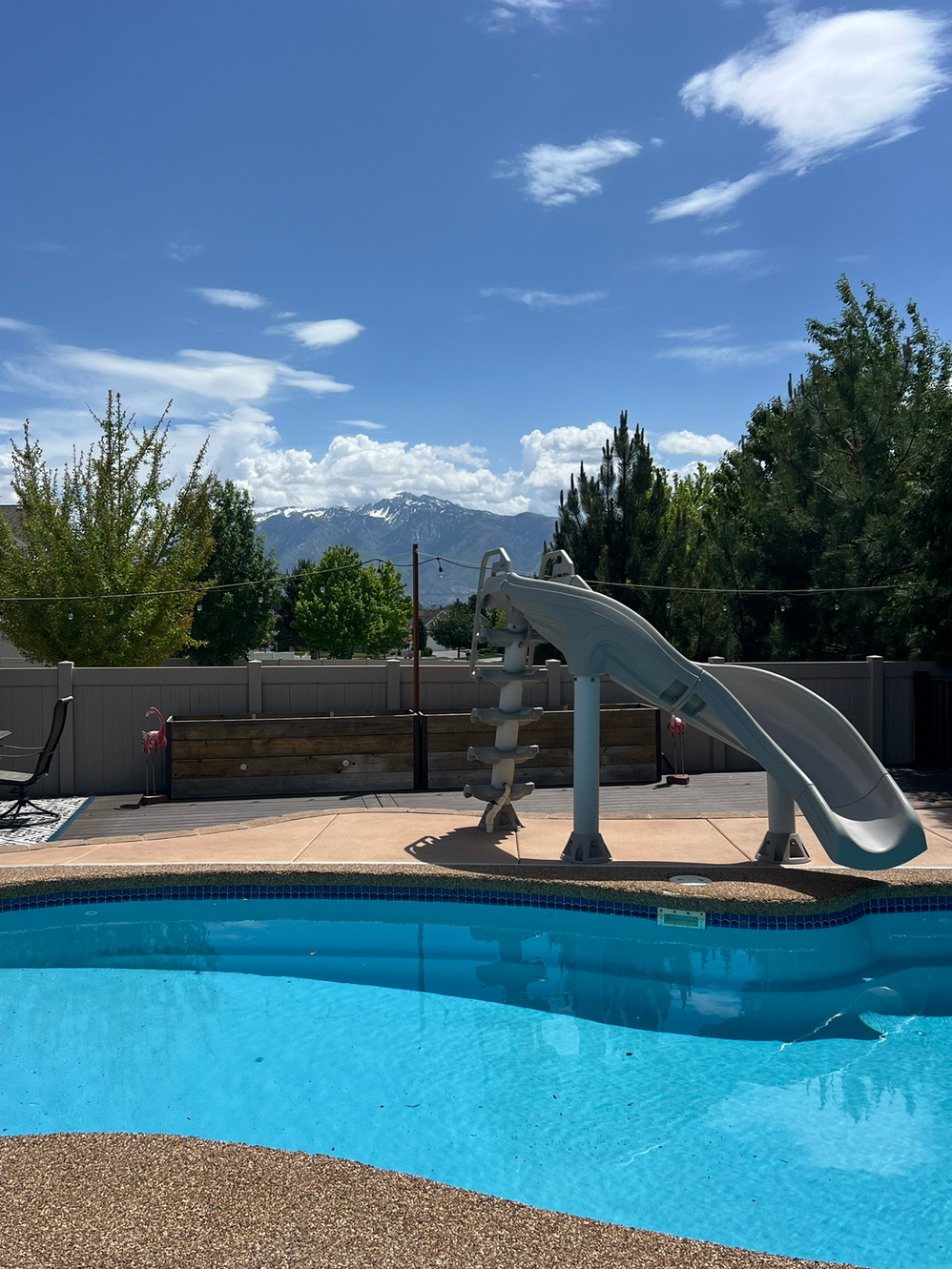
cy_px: 636
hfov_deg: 46.7
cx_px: 410
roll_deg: +0.7
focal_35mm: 30
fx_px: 1100
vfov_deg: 60.0
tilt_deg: -1.3
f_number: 1.5
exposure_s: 1/7463
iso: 50
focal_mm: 5.7
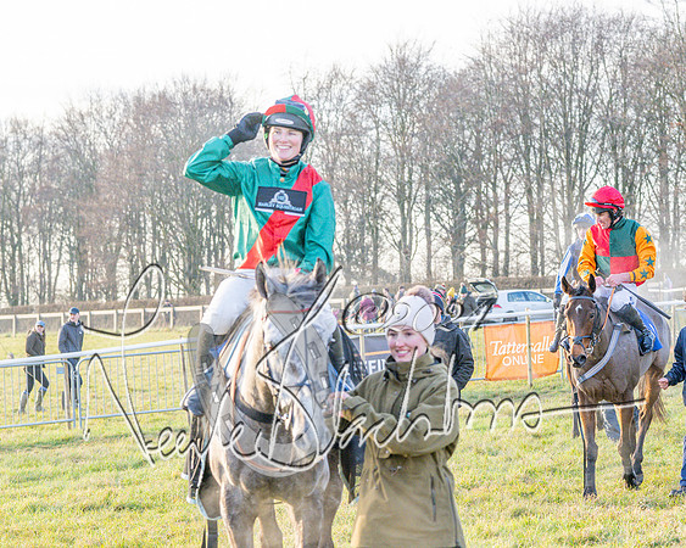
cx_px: 413
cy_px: 274
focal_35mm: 115
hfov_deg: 16.7
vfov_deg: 13.4
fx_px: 2337
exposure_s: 1/1000
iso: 800
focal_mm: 68
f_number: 4
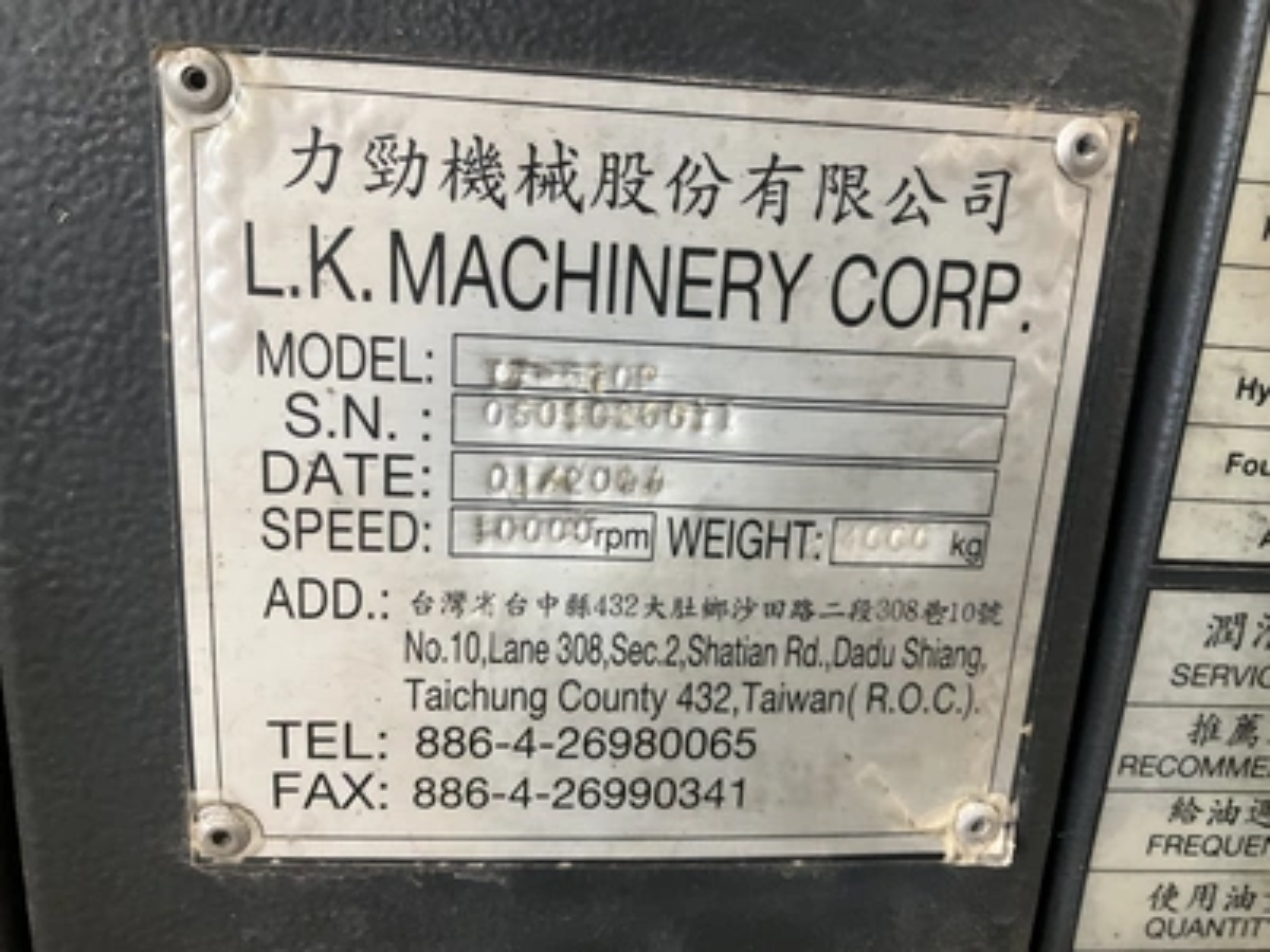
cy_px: 476
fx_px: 1064
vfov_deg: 48.2
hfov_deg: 61.7
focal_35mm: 29
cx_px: 635
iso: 200
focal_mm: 3
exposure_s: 1/40
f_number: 1.8
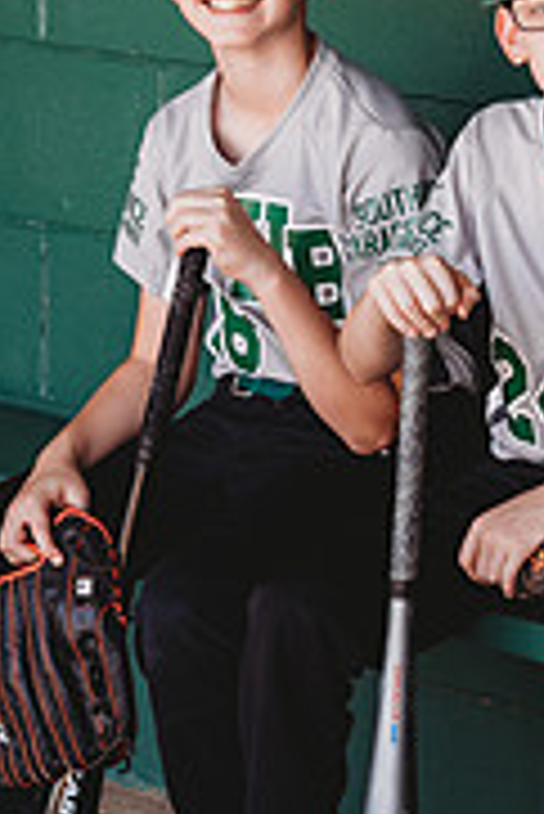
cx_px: 445
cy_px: 297
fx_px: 4773
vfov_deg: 9.7
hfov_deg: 6.5
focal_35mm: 211
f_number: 2.8
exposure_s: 1/250
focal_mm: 85
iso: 200
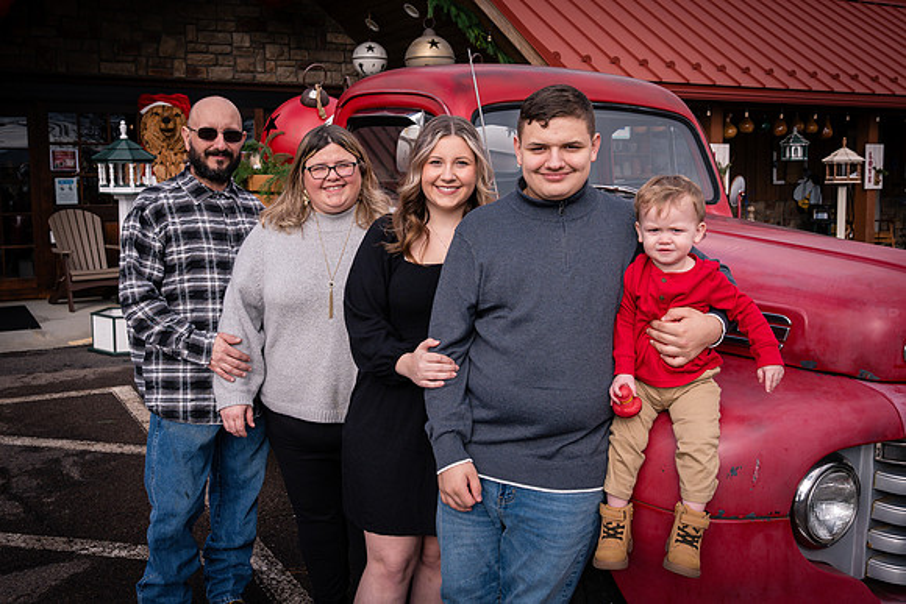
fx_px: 934
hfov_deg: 51.7
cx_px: 431
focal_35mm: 37
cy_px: 285
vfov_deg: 35.9
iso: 200
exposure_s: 1/800
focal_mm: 31
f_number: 5.6
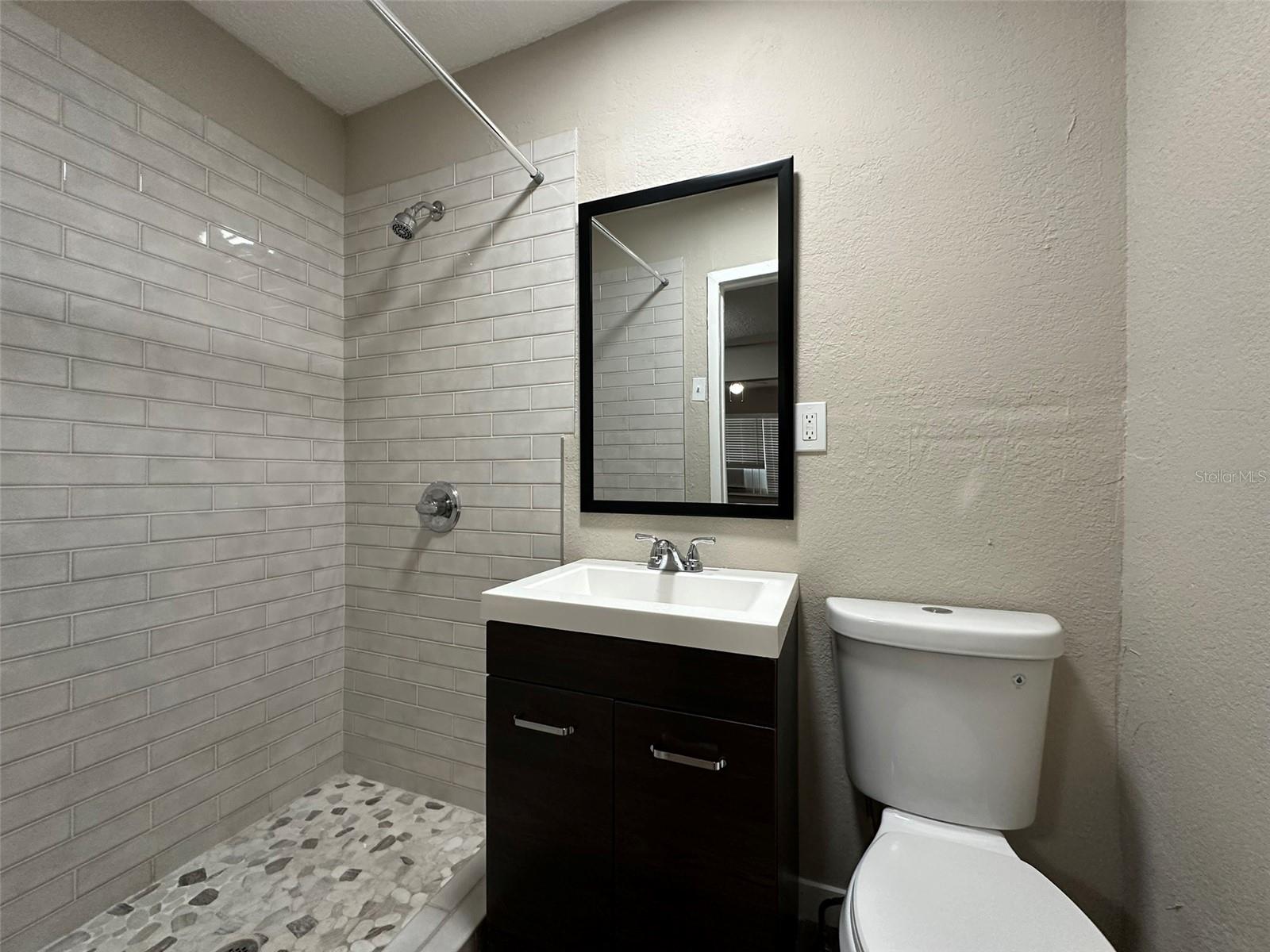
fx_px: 514
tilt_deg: +0.1
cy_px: 476
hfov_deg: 102.1
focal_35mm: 14
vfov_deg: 85.7
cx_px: 635
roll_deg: +0.6
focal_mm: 2.22
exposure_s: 1/120
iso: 250
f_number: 2.2
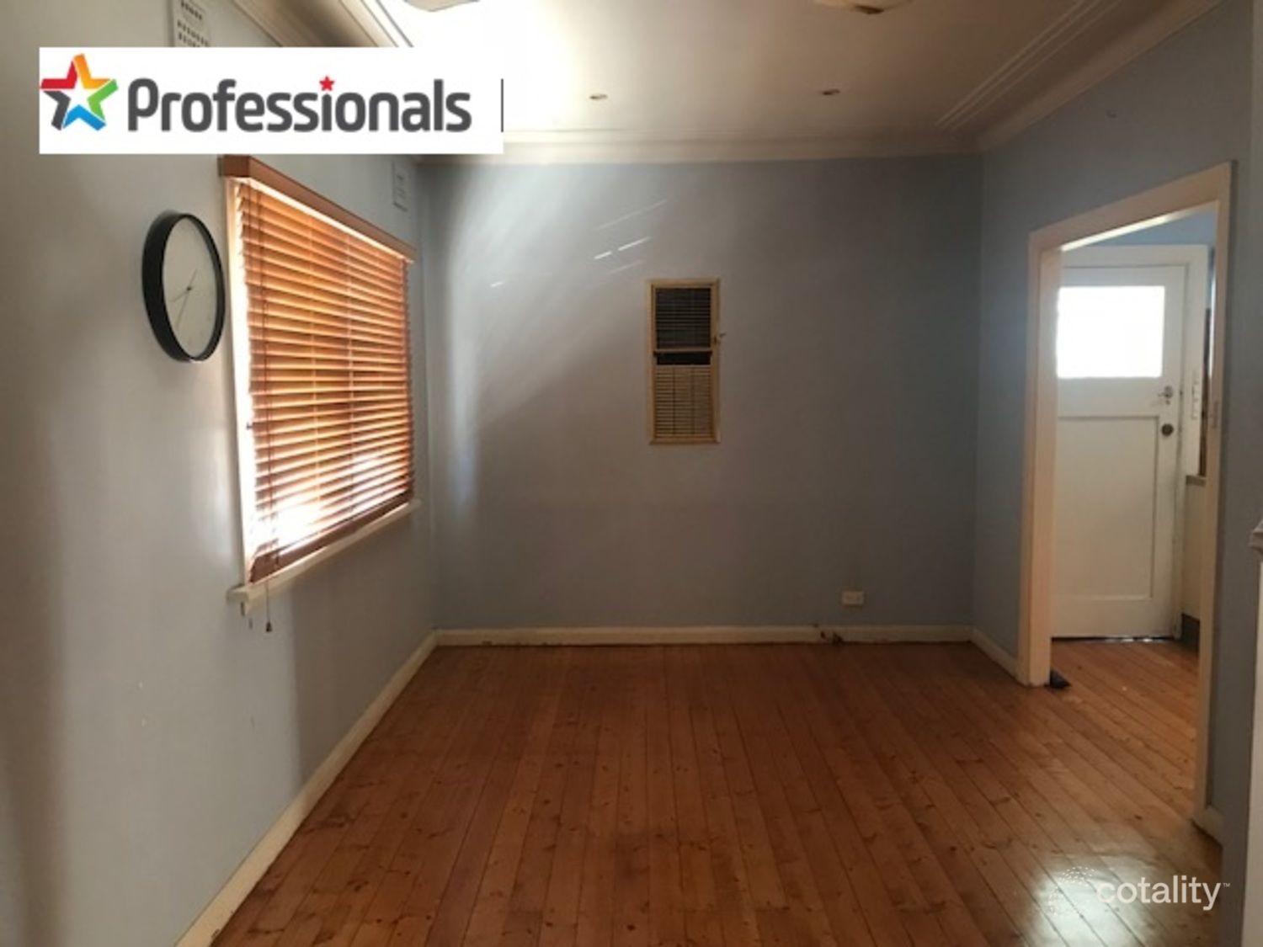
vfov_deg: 49.7
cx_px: 632
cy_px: 474
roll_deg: +0.7
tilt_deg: -4.4
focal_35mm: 28
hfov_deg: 63.4
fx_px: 1022
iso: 100
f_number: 1.8
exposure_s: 1/17
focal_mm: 3.99
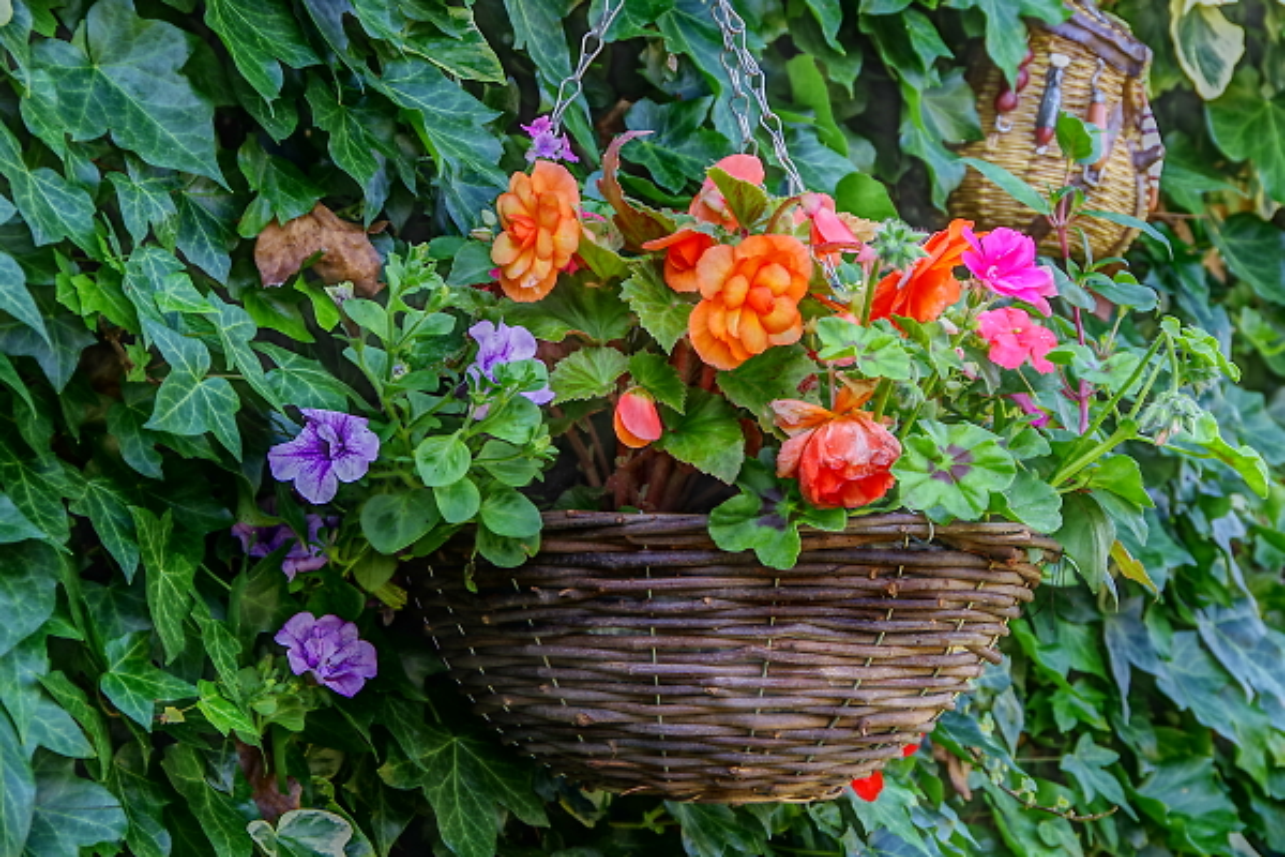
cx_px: 642
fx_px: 4176
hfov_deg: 17.5
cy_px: 428
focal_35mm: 117
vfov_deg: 11.7
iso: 200
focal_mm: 78
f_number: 8
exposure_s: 1/30
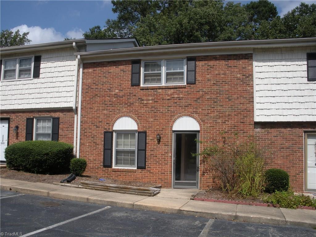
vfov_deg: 39.7
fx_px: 329
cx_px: 158
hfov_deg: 51.4
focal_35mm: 36
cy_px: 118
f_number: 5.6
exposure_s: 1/434
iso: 64
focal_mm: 6.3
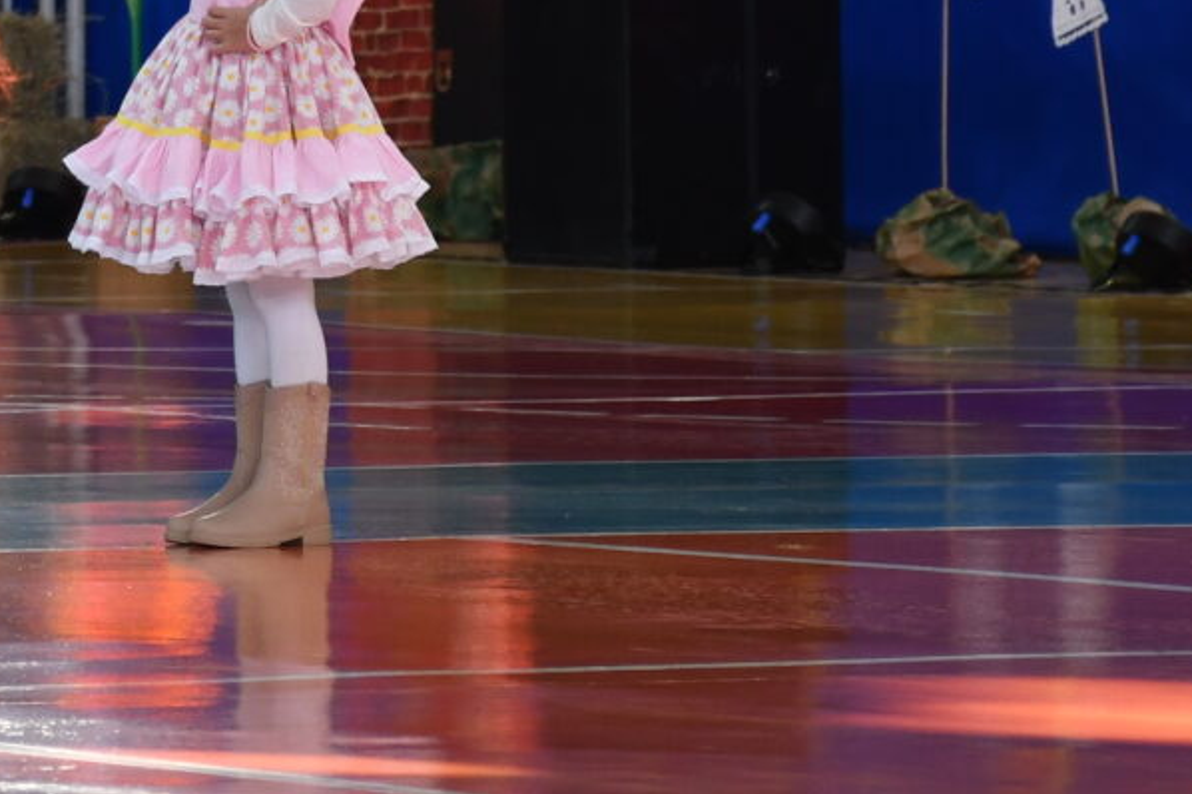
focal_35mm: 408
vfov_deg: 3.4
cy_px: -371
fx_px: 13501
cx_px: -118
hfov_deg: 5.0
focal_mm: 85
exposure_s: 1/80
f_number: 5.3
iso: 400
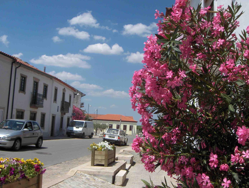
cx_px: 124
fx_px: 281
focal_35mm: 39
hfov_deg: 47.8
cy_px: 94
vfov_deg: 36.9
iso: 100
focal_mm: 8
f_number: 4.8
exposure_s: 1/1250
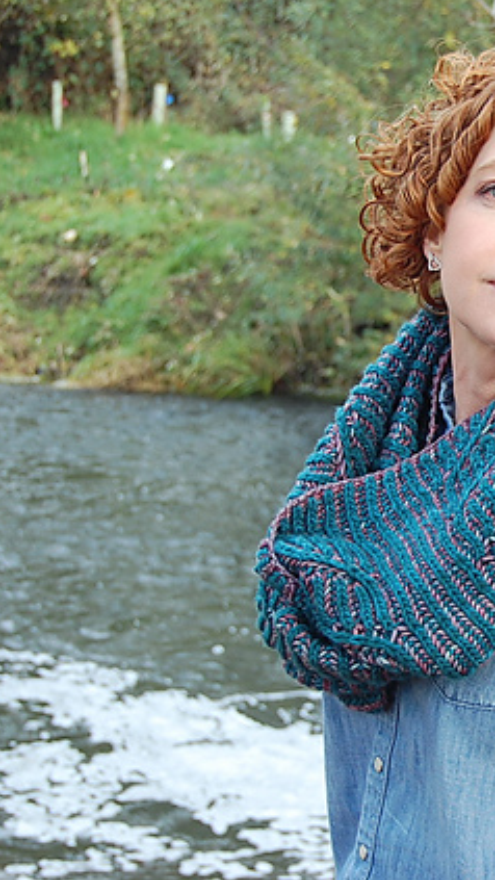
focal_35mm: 95
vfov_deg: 22.5
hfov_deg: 12.4
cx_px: 639
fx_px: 2216
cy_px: 441
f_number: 5.6
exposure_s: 1/125
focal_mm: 40
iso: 360
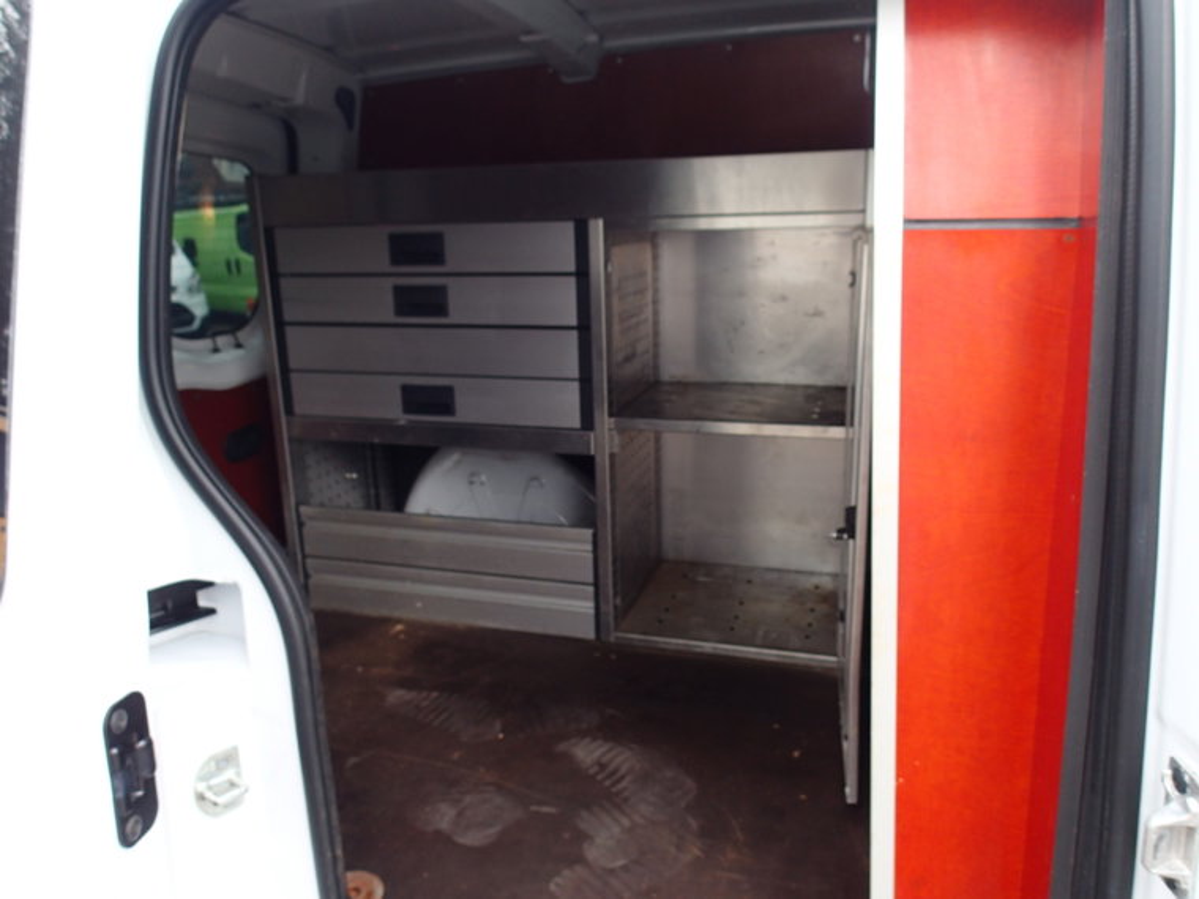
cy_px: 450
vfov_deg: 54.9
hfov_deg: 69.4
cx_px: 600
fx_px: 866
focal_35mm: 25
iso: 100
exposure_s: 1/160
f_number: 2.8
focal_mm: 4.5
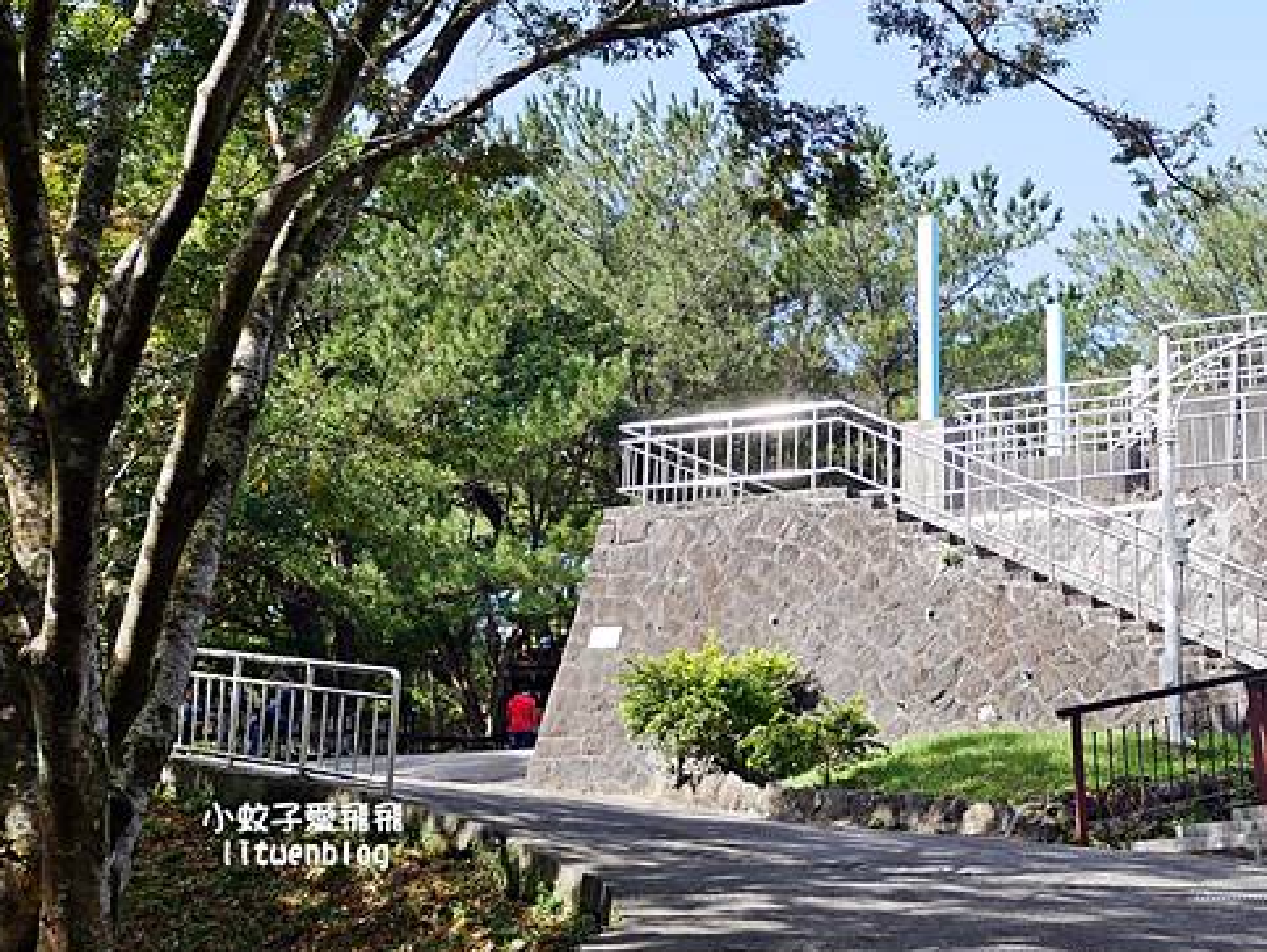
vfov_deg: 25.2
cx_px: 908
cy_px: 374
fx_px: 2124
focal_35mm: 58
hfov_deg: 32.7
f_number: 3.2
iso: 200
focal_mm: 14
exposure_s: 1/800
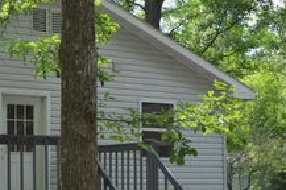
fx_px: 658
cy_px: 130
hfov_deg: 23.8
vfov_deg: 16.4
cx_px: 25
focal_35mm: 83
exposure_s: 1/200
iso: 200
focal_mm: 24
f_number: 7.1
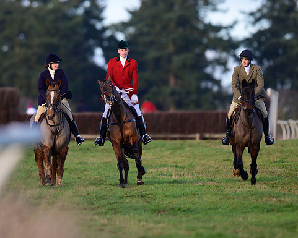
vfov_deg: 2.3
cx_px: 121
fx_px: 5990
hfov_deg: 2.8
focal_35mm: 679
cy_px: 119
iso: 400
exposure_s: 1/1000
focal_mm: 400
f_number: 4
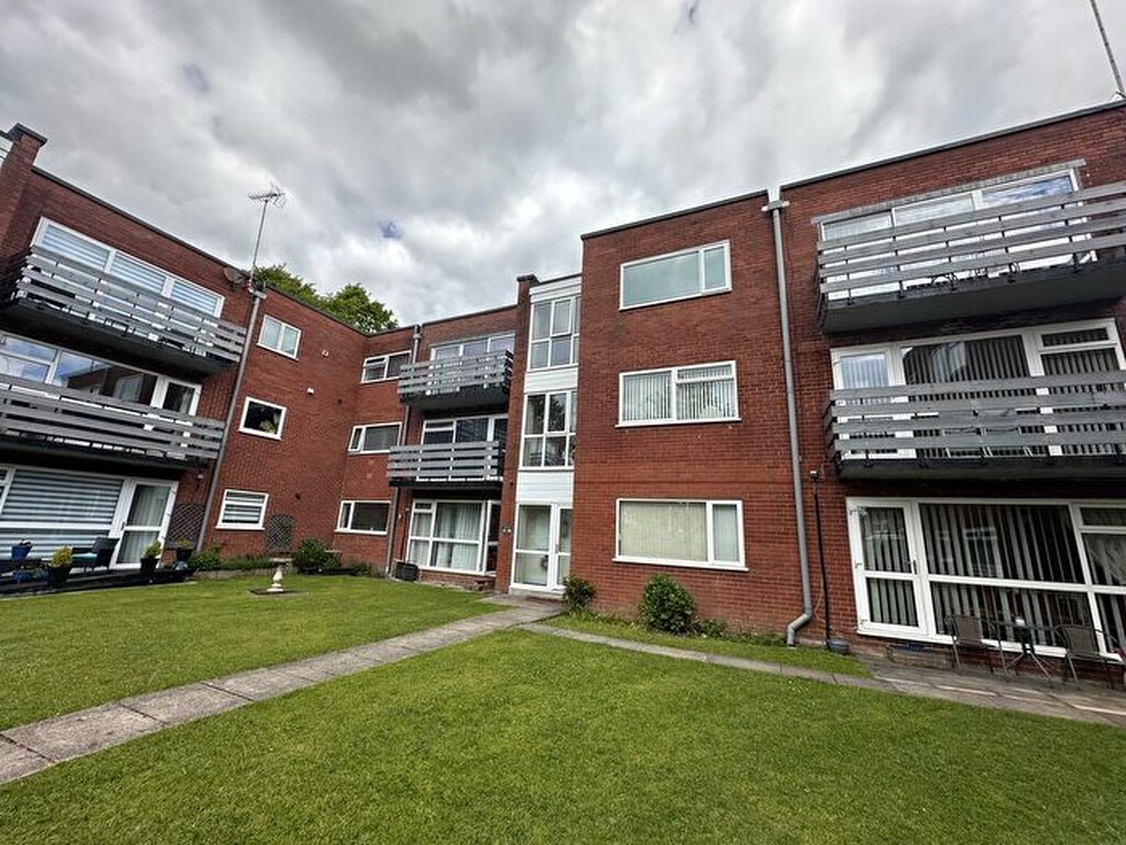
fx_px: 455
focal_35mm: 14
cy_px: 422
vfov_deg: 85.7
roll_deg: -2.3
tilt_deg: +14.5
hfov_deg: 102.1
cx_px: 563
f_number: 2.2
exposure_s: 1/997
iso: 40
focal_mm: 2.22
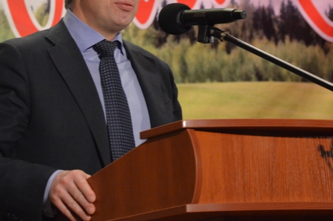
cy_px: 42
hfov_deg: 11.6
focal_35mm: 177
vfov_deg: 7.7
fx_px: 1634
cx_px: 173
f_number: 5
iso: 2500
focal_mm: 58
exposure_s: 1/125
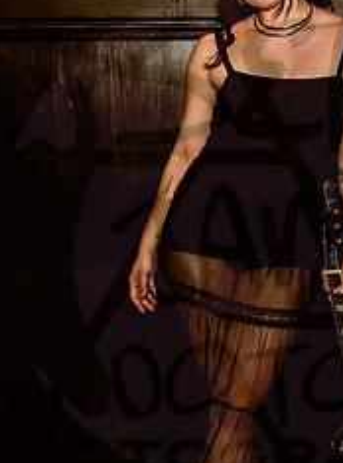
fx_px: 1066
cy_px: 210
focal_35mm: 80
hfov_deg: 18.1
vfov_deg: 24.5
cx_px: 281
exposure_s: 1/200
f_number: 3.2
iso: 8000
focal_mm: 27
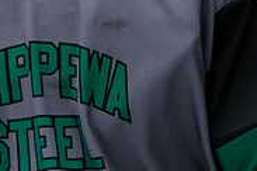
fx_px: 7981
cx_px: 30
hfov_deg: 1.8
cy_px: -100
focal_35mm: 1118
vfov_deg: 1.2
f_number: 3.5
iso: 2500
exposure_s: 1/800
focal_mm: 190
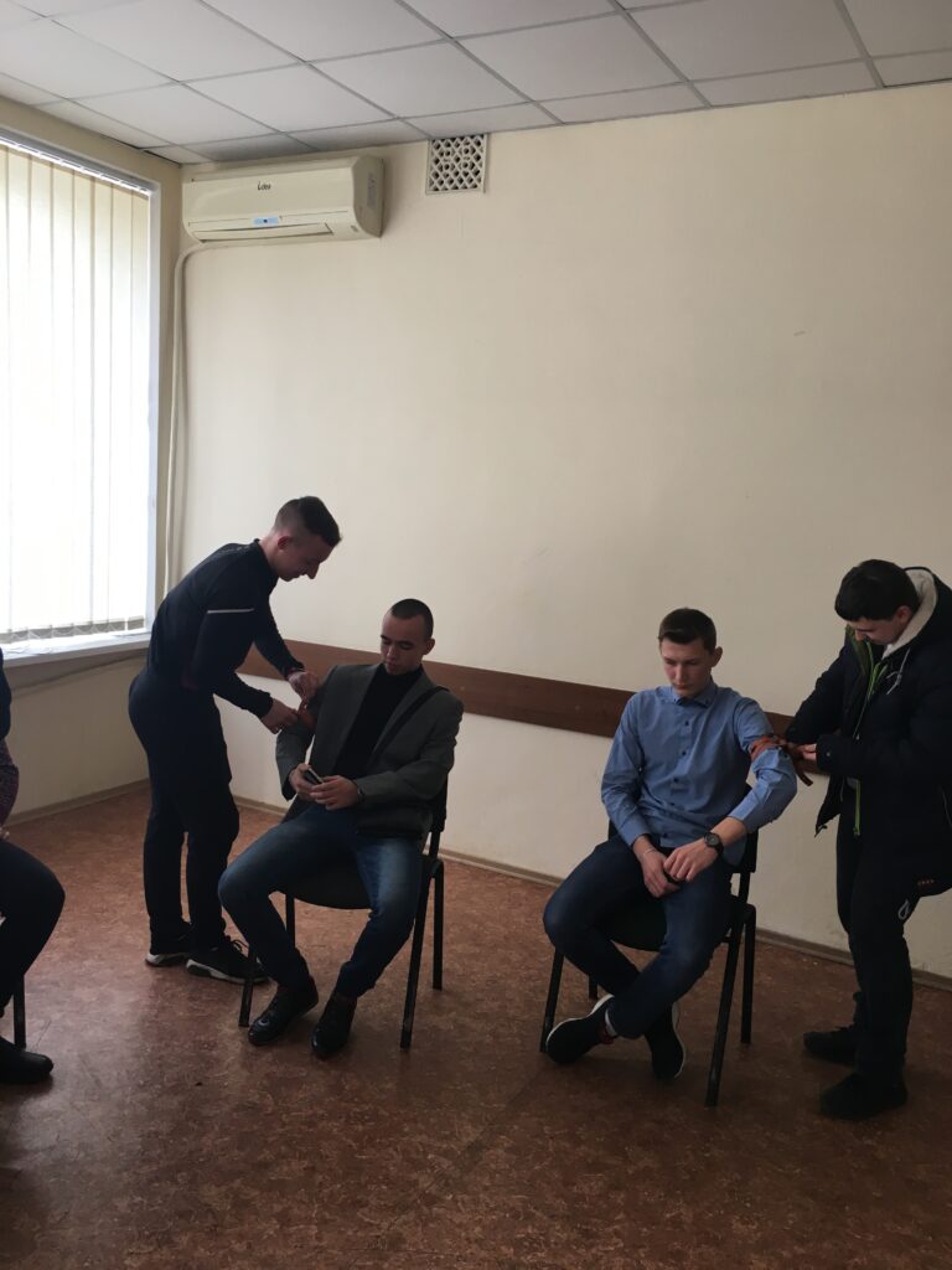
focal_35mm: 29
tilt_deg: -7.6
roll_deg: -5.1
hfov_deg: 48.2
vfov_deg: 61.7
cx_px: 476
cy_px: 635
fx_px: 1063
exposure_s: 1/33
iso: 25
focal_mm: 4.15
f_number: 2.2
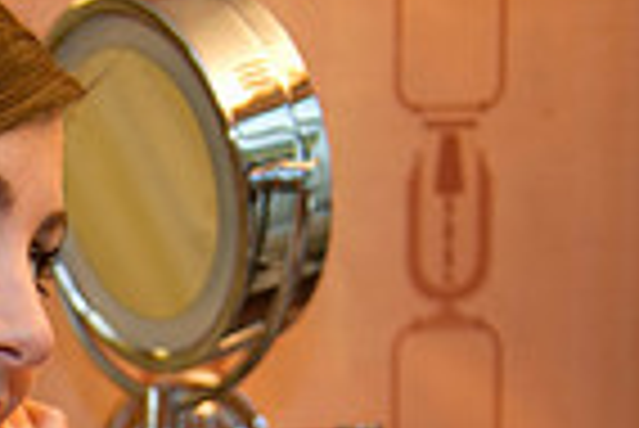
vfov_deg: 8.5
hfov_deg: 12.2
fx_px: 2754
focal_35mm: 155
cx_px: -500
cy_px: 833
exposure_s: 1/125
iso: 640
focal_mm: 38
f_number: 2.8
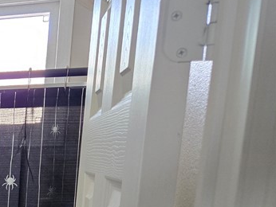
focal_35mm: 68
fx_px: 543
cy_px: 256
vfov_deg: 20.1
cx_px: -130
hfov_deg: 23.3
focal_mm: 5.4
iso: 1000
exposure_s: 1/120
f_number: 1.8
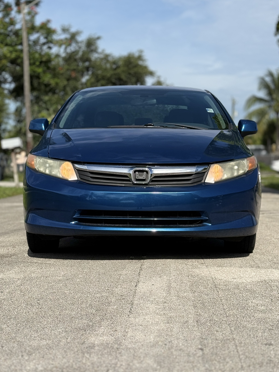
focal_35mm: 71
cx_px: 139
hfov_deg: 20.7
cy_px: 196
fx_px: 763
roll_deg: -1.0
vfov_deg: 27.4
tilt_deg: -2.8
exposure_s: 1/6536
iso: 64
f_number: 1.78
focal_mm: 6.76
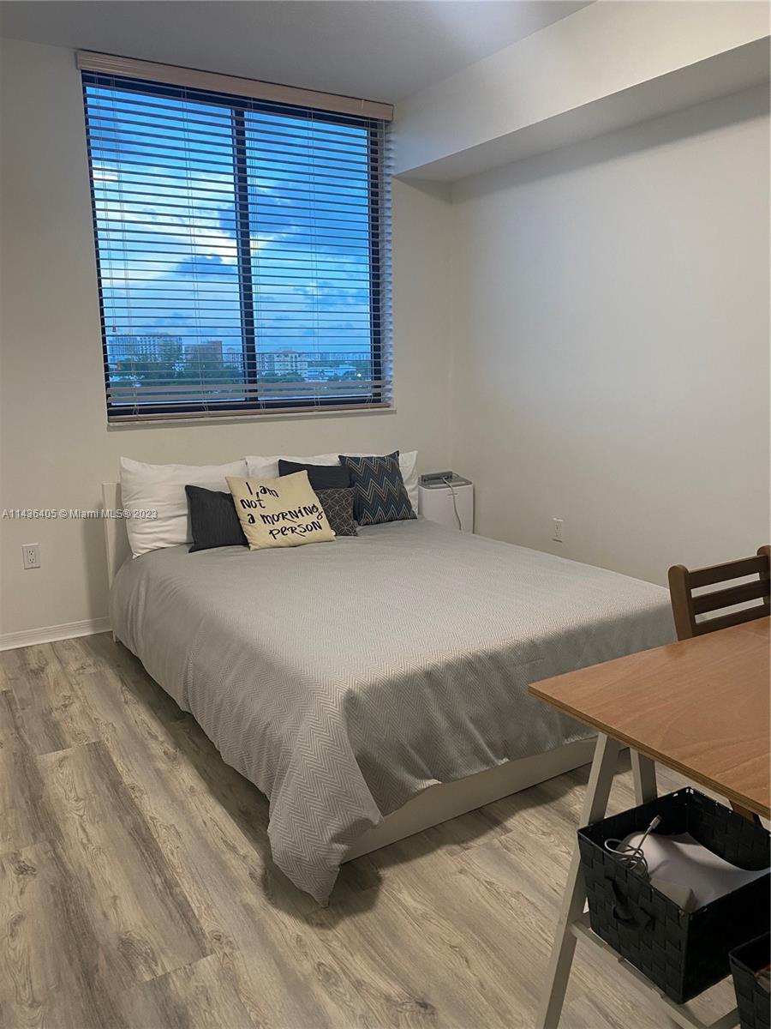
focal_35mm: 26
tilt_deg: -9.6
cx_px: 386
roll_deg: +0.4
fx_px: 772
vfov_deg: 67.3
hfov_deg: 53.1
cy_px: 514
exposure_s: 1/60
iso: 125
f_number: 1.8
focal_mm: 4.25
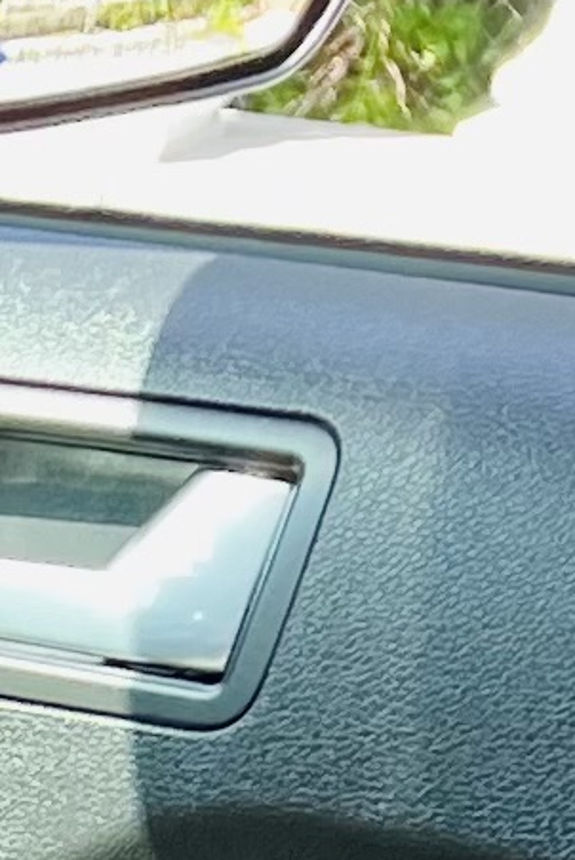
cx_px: -2894
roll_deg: +2.2
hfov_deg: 4.4
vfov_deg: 7.5
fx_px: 5765
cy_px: 2628
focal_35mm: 241
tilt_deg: -34.5
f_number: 1.5
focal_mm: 5.7
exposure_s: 1/184
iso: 40
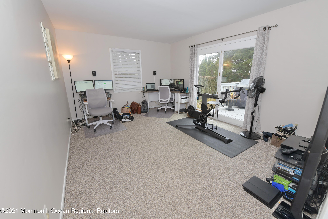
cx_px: 164
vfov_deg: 81.2
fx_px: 128
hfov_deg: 104.3
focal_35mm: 14
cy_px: 110
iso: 500
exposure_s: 1/60
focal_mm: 14
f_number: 8
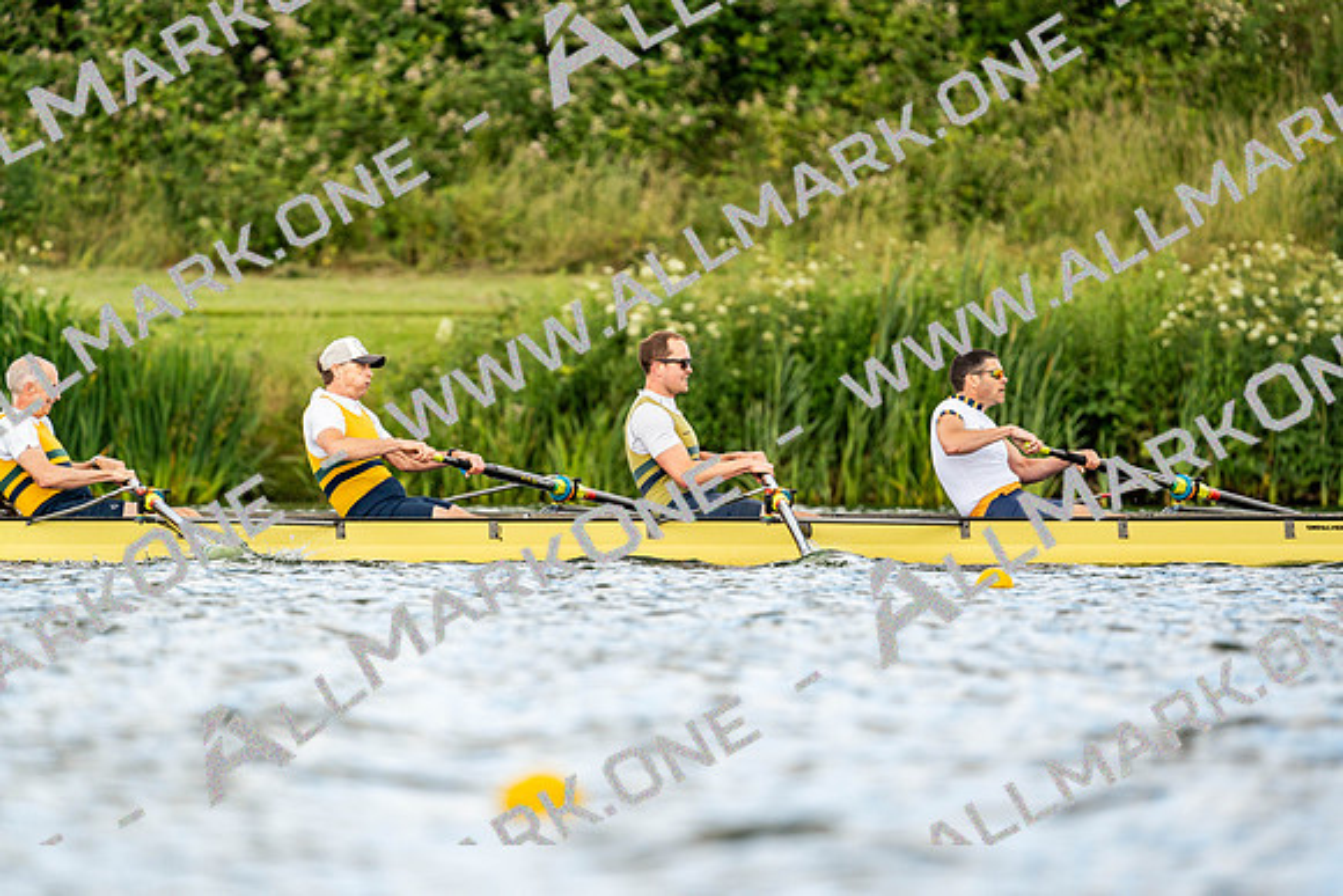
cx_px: 672
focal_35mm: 500
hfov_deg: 4.1
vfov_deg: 2.8
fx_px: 18656
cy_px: 448
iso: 800
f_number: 6.3
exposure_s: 1/2000
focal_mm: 500
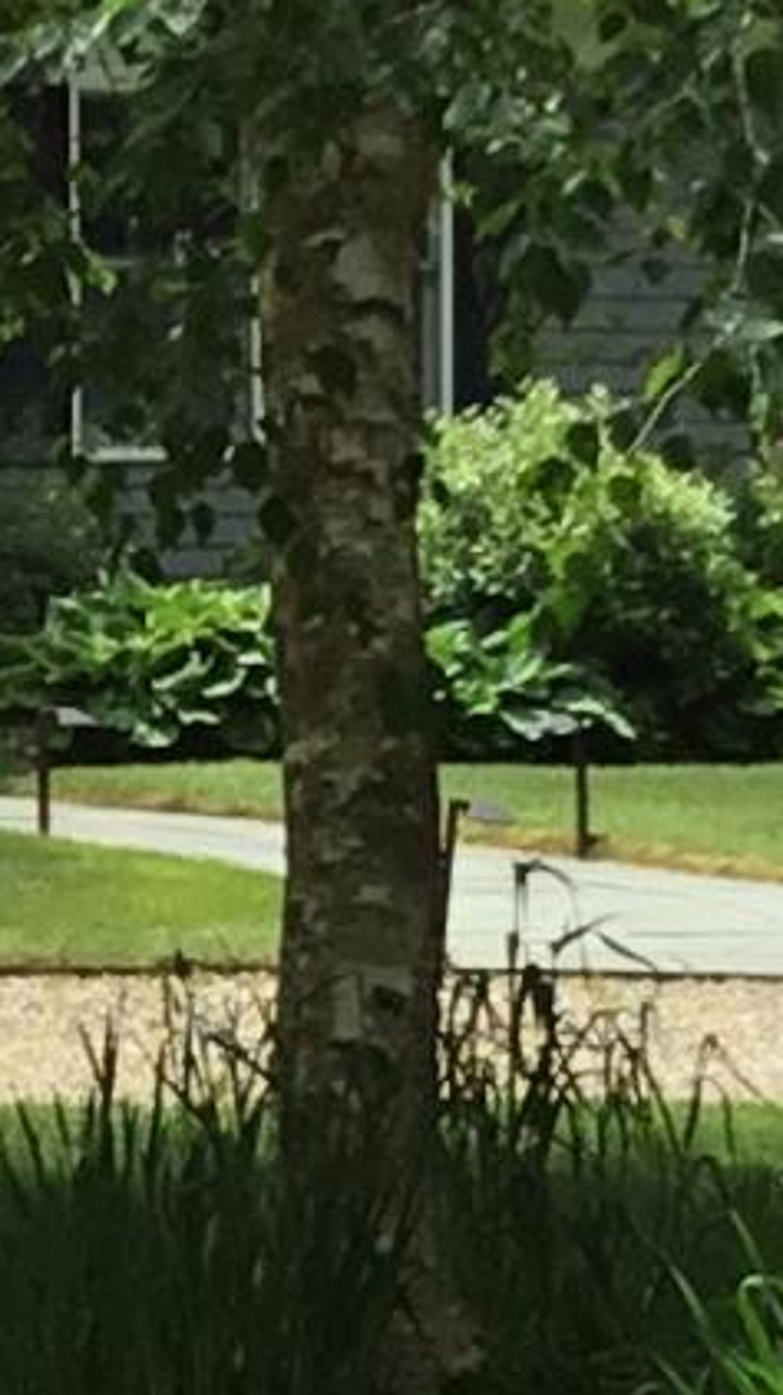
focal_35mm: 240
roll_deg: +0.9
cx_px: -228
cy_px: 780
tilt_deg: -1.5
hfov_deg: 5.0
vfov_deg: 9.0
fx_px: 8869
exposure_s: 1/1481
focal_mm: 3.3
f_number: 2.4
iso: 25
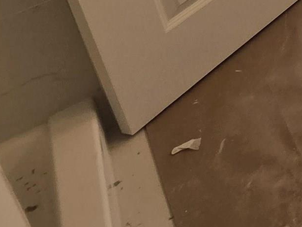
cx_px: 734
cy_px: -278
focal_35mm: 65
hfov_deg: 15.0
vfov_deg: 15.6
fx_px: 567
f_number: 2.2
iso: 64
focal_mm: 2.2
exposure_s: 1/120
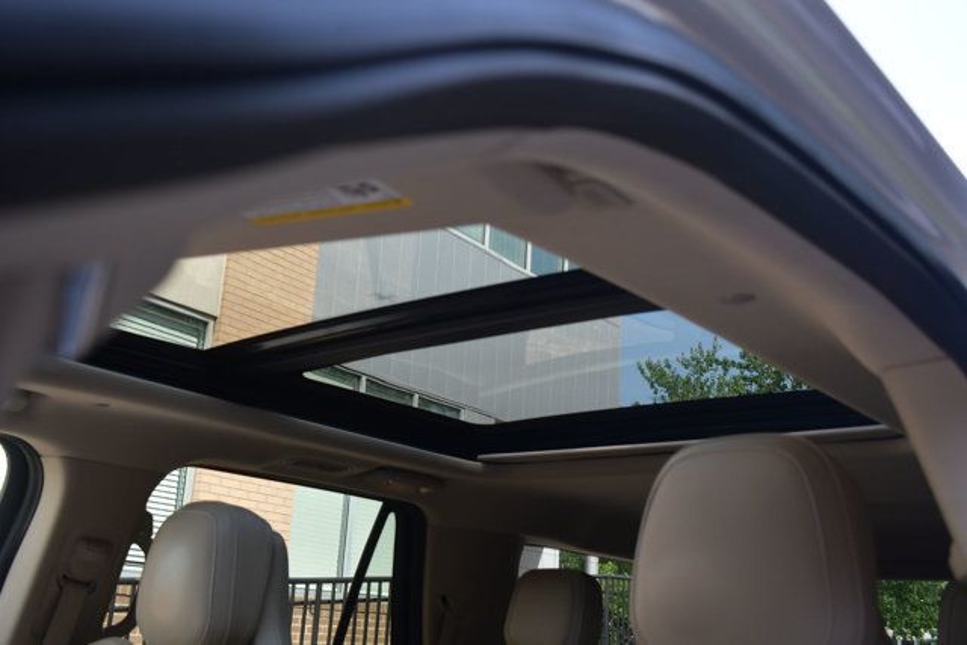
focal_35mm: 36
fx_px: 967
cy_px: 322
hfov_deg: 53.1
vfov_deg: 36.9
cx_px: 484
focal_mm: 24
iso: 400
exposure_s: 1/250
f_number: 5
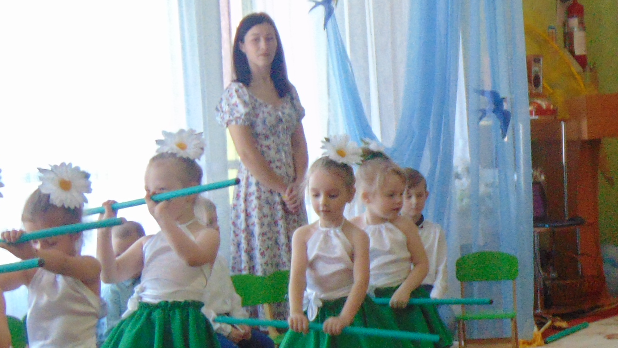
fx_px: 2048
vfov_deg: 9.7
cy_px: 224
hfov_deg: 17.0
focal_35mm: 125
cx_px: 497
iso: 250
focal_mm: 7.6
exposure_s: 1/60
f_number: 3.3
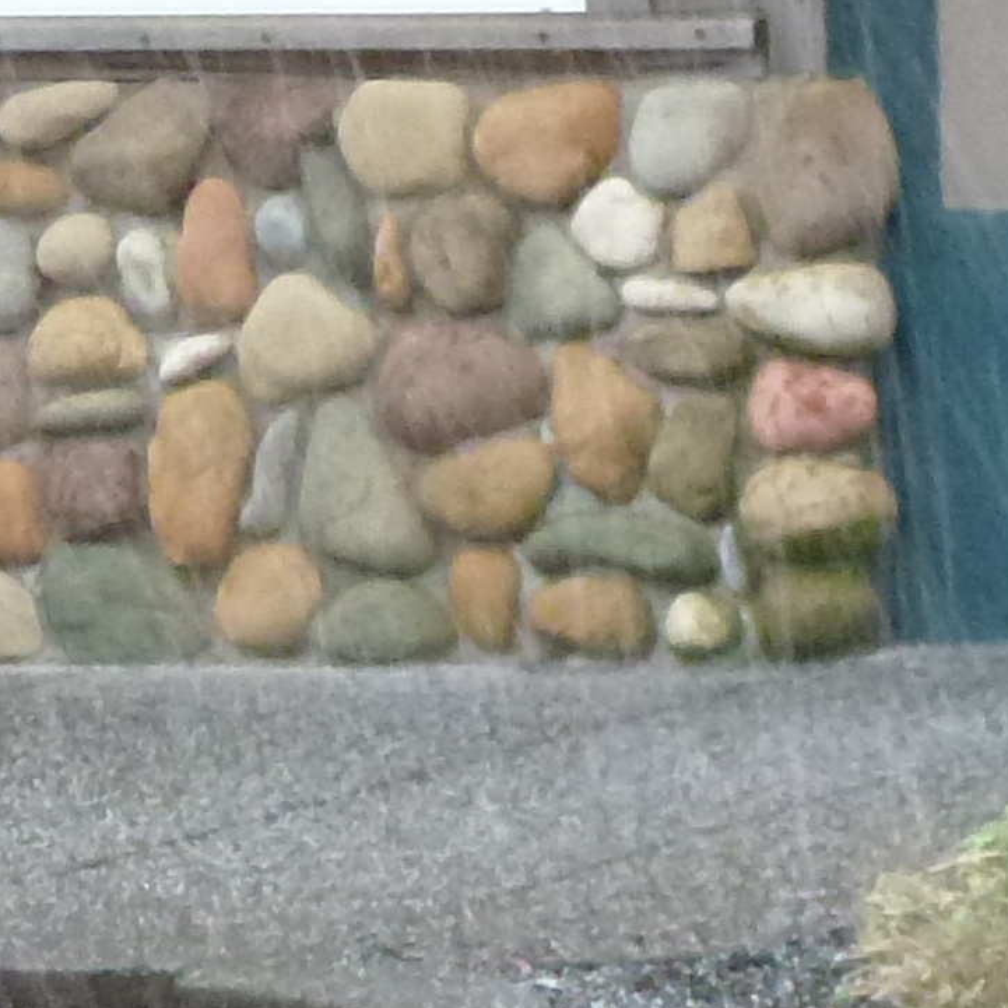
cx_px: 1005
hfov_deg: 4.7
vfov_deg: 4.7
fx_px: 12387
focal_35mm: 376
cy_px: 549
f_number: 4.7
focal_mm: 12.7
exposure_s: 1/50
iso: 400
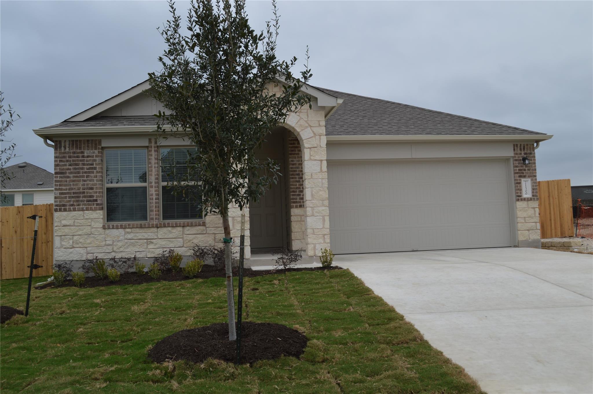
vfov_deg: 36.8
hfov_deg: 53.2
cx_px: 296
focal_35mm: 36
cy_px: 197
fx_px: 592
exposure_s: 1/160
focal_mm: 24
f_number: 6.3
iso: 100
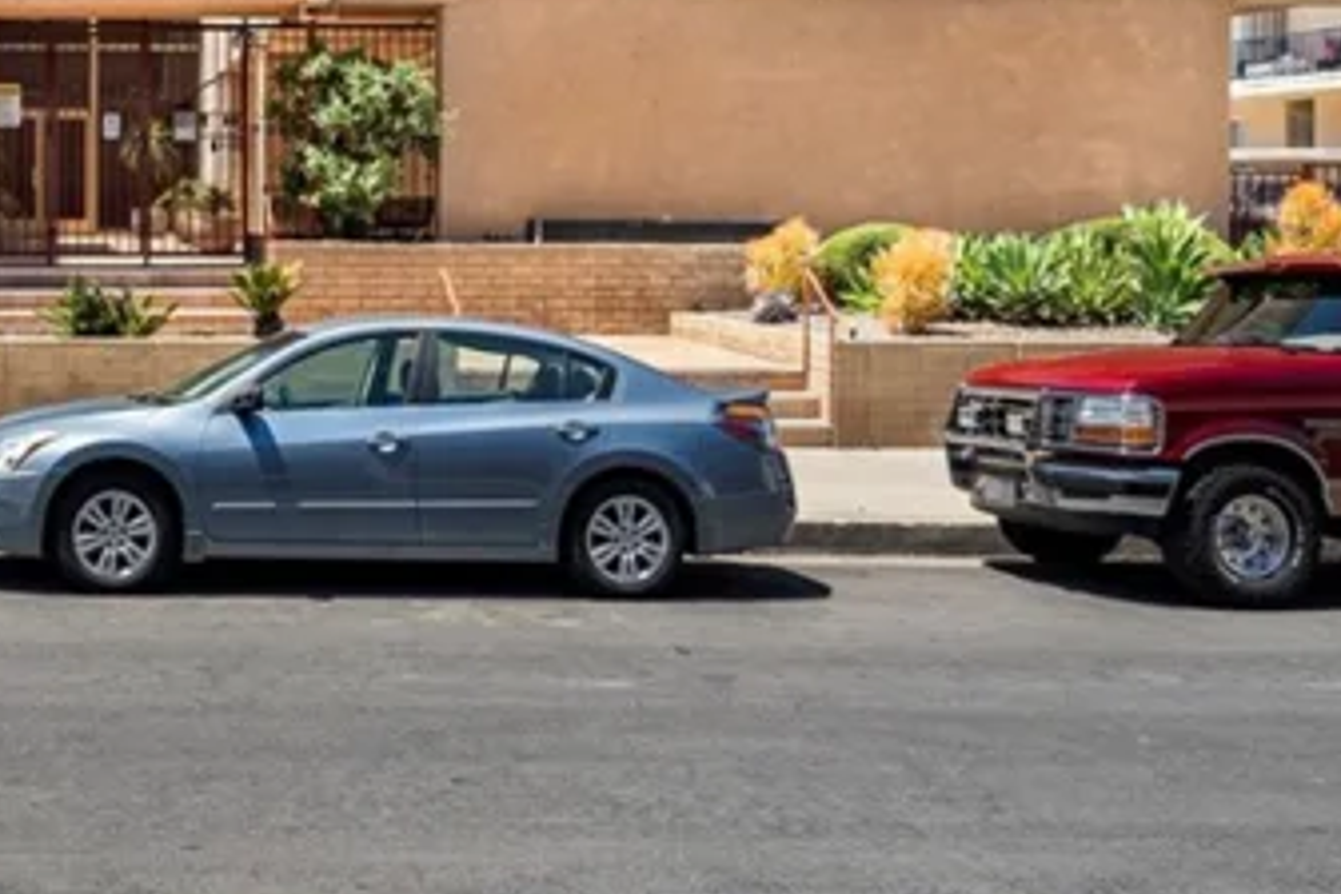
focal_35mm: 50
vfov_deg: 26.4
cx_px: -44
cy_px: 164
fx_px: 1862
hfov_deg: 35.3
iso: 80
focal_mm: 20
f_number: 9.5
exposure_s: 1/30
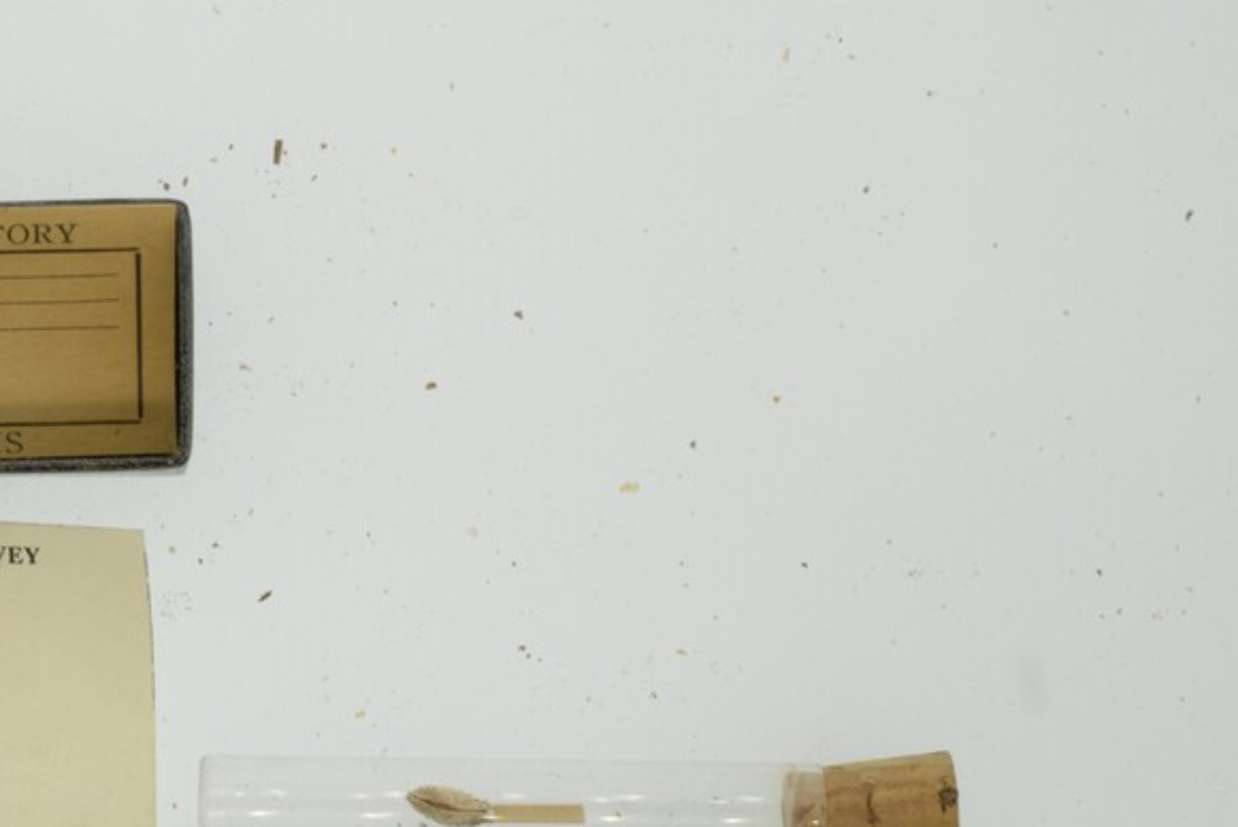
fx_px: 4266
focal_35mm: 124
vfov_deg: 11.1
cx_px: 66
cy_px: 574
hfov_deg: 16.2
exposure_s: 1/13
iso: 100
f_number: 32
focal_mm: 60
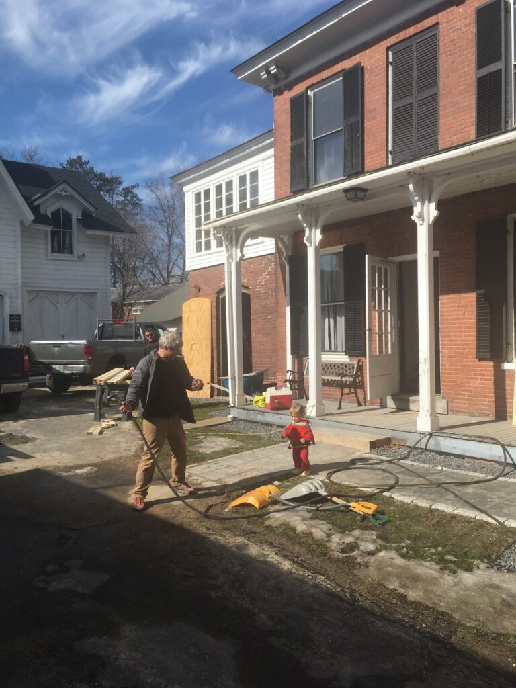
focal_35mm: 29
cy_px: 344
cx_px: 258
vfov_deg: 61.7
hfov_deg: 48.2
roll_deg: +0.6
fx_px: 576
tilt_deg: -1.1
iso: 25
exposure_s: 1/1923
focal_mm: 4.15
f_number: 2.2
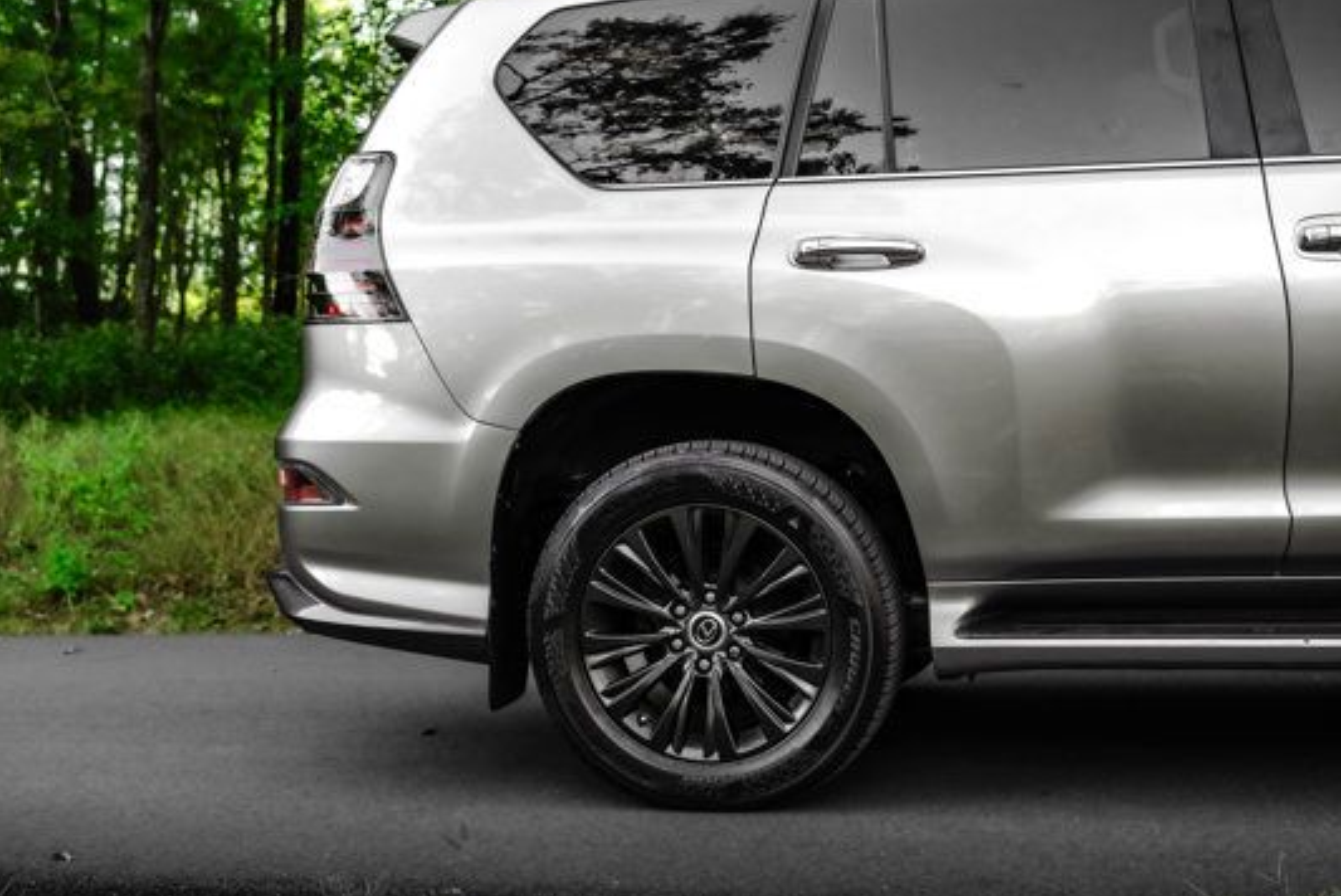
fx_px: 1789
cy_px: 384
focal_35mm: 48
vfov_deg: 28.1
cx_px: 559
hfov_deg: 41.0
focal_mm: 40
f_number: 4
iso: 640
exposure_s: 1/320
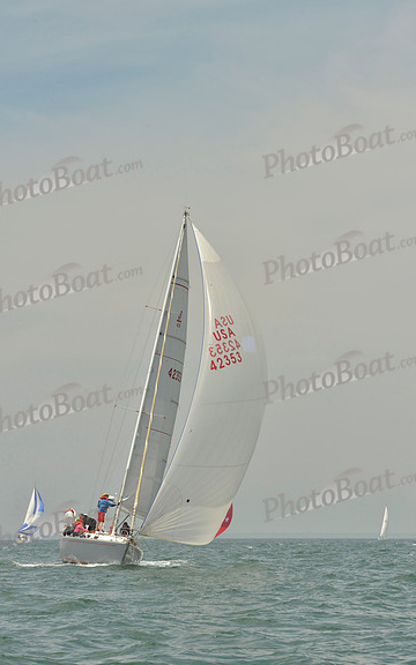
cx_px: 203
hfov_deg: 11.4
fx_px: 2086
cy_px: 331
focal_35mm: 115
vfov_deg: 18.1
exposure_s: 1/1250
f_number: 14
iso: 560
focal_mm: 112
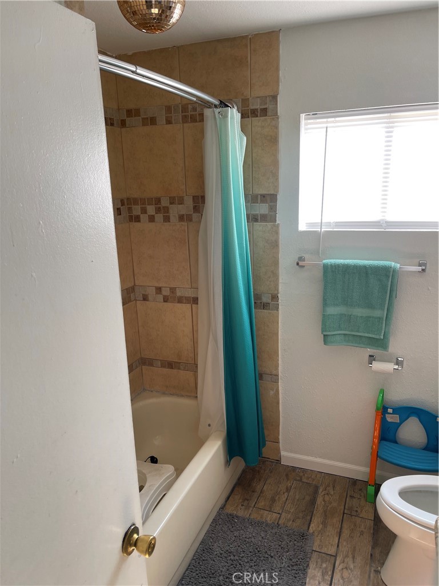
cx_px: 220
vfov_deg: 69.4
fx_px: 423
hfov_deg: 54.9
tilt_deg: -14.1
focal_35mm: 25
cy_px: 293
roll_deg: +2.9
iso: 50
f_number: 1.6
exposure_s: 1/121
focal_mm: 5.1
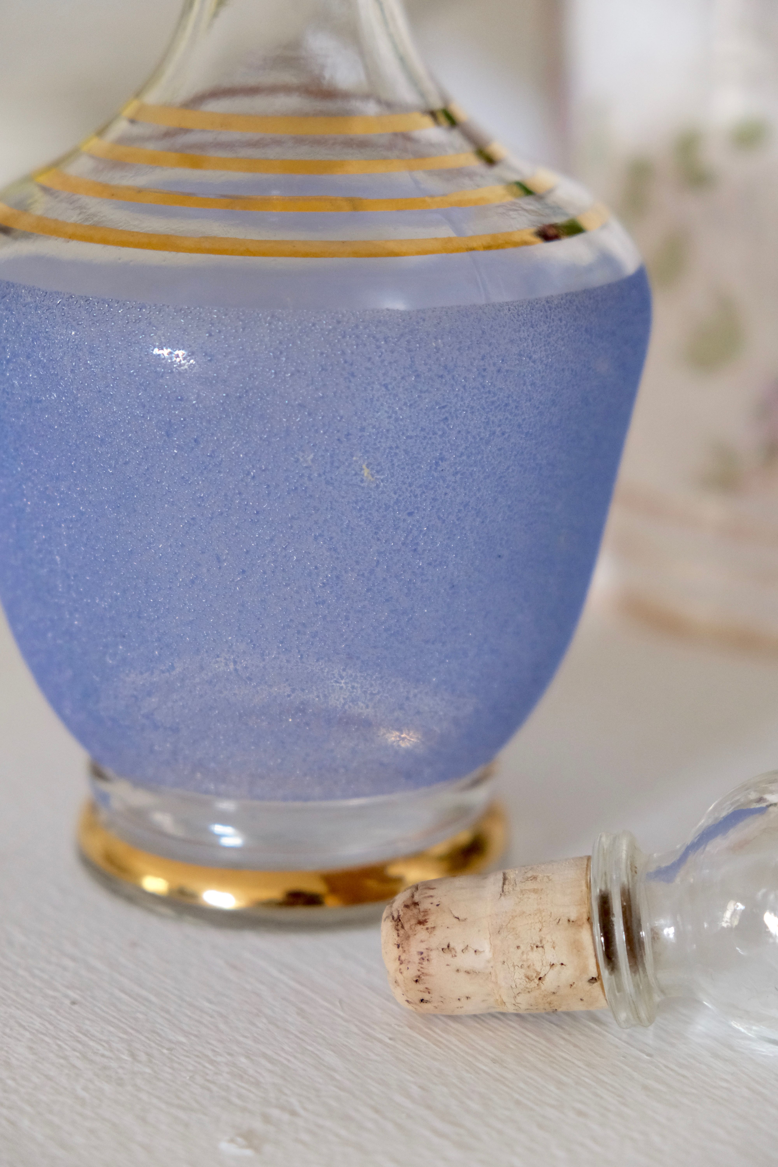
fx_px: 2690
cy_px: 584
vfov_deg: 24.5
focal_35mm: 83
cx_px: 389
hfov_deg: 16.5
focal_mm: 55
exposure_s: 1/60
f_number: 4
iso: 2000
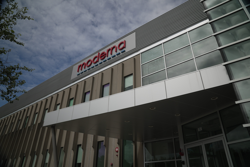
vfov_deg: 53.2
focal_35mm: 24
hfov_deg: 73.7
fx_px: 167
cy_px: 84
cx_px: 125
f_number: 8
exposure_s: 1/4
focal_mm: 24
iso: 100
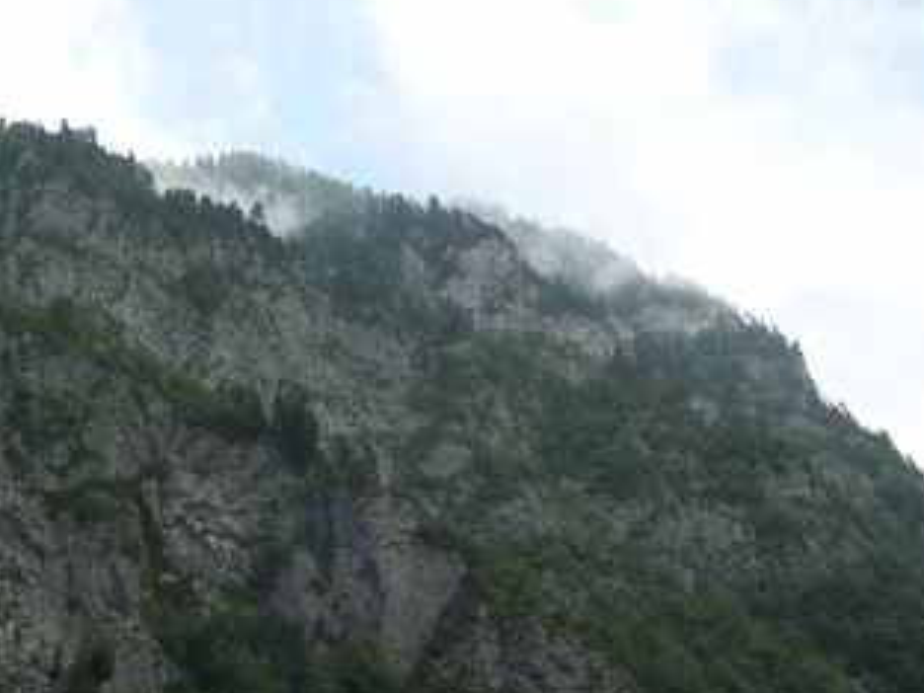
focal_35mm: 52
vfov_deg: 27.9
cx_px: 403
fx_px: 1388
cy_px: 453
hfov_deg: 36.8
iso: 50
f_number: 4.8
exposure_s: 1/161
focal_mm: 5.6
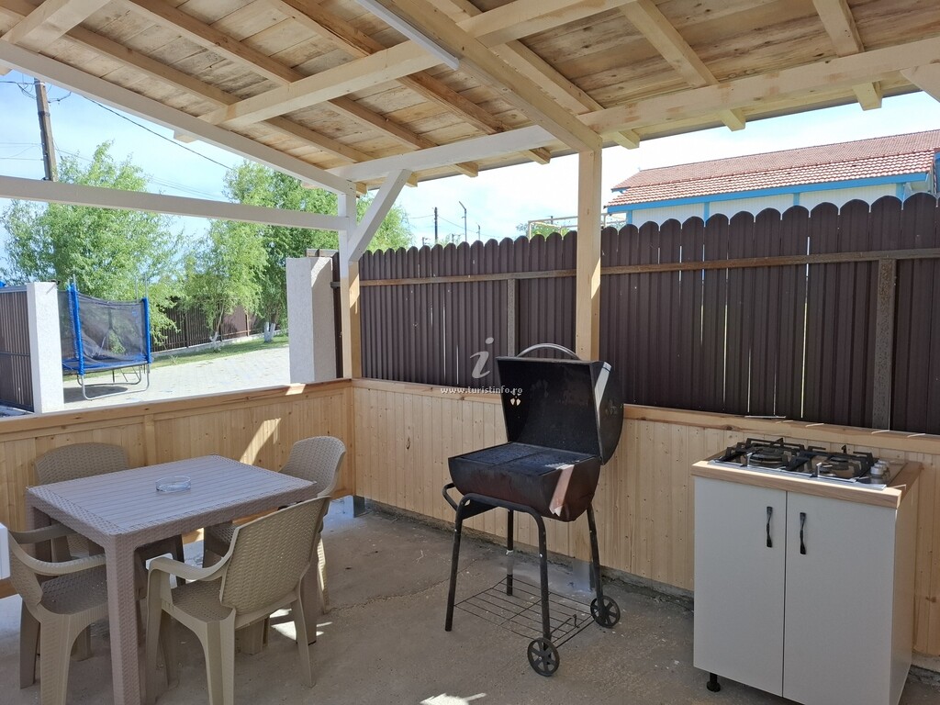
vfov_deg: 58.9
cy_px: 352
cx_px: 470
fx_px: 625
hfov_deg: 73.9
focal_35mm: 23
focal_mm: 5.54
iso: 50
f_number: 1.8
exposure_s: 1/1096
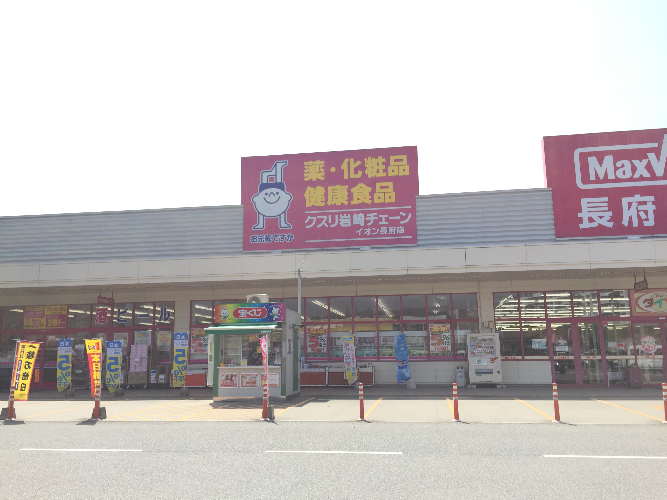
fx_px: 559
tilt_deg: +11.5
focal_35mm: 29
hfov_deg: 61.7
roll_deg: +1.1
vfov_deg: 48.2
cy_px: 250
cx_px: 334
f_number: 2.2
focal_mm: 4.15
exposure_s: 1/1099
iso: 32
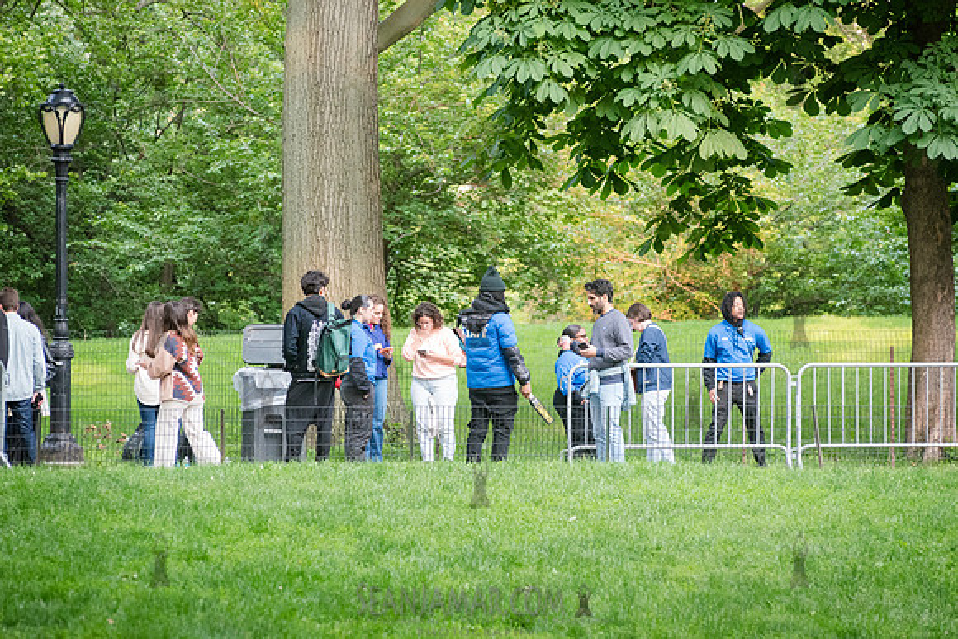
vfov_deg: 6.7
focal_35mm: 205
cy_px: 320
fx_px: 5457
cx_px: 479
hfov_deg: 10.0
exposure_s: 1/400
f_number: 5.6
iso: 4000
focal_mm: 200
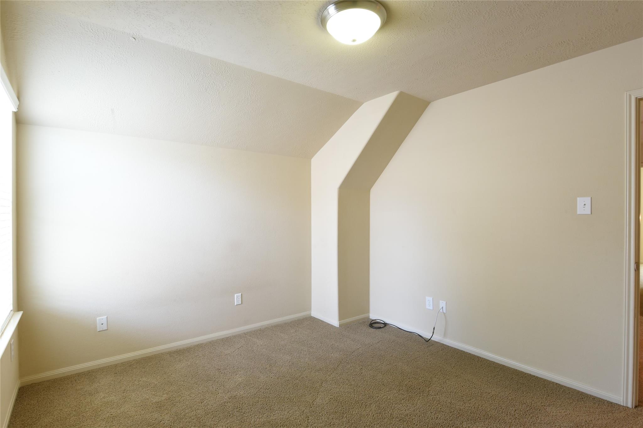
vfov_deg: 67.4
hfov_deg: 90.0
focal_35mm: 18
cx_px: 322
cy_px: 214
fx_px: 321
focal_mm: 18
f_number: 9
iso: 640
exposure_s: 1/4
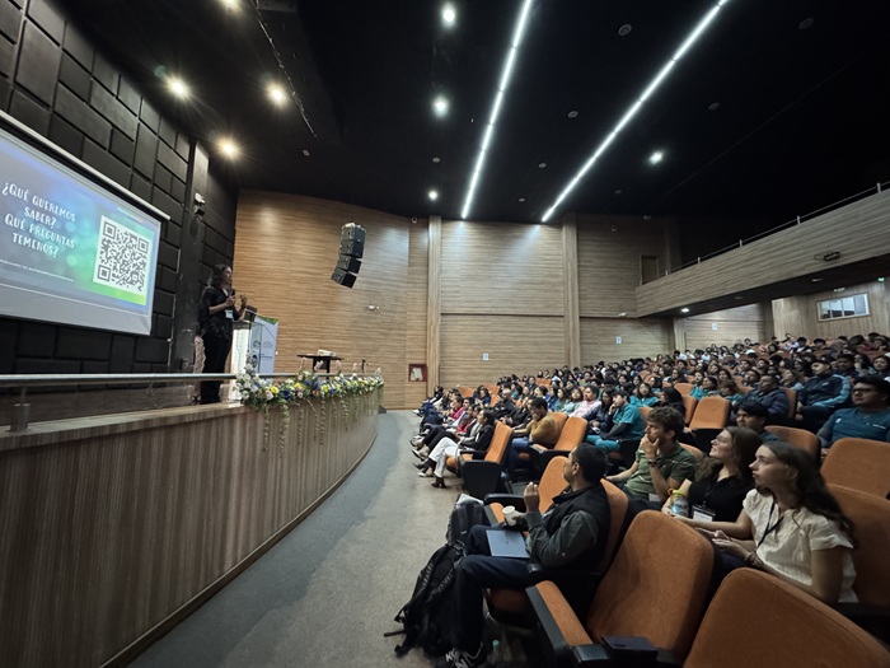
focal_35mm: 14
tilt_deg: +6.6
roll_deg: -0.5
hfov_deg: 102.1
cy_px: 334
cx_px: 445
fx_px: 360
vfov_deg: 85.7
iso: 1250
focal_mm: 2.22
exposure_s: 1/30
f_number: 2.2
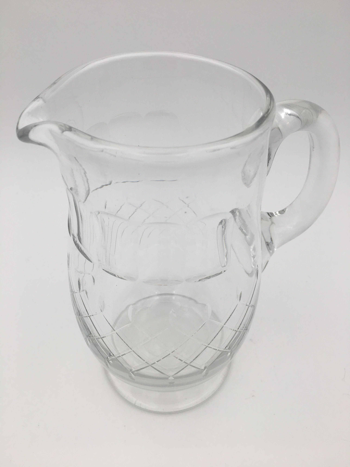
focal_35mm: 29
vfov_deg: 61.7
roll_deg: -0.1
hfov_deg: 48.2
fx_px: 391
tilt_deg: -42.5
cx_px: 175
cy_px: 234
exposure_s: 1/214
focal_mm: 4.15
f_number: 2.2
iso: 25
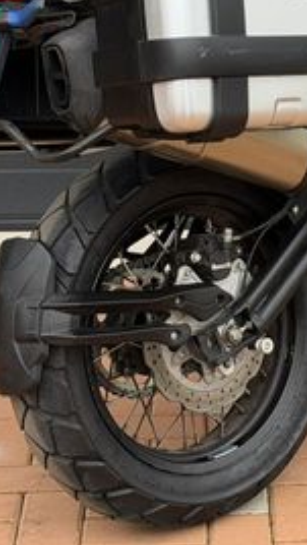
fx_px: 1807
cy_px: 75
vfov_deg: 17.0
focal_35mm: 125
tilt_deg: -10.5
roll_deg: -0.4
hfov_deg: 9.6
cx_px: 350
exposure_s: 1/706
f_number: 1.78
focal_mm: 6.76
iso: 100
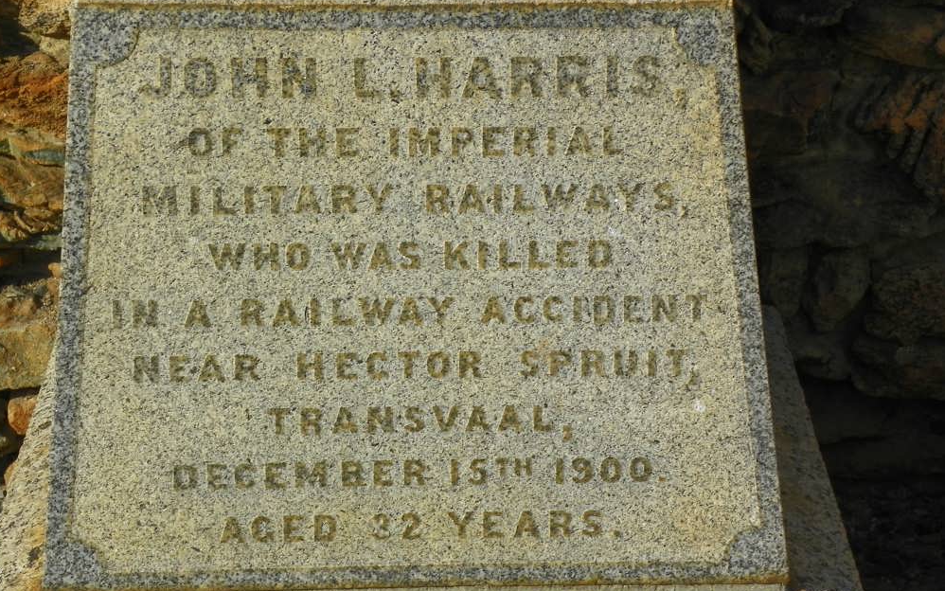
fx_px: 2627
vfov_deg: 12.8
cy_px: 272
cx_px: 465
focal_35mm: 102
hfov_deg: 20.4
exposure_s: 1/320
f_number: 5.6
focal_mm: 14.2
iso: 64
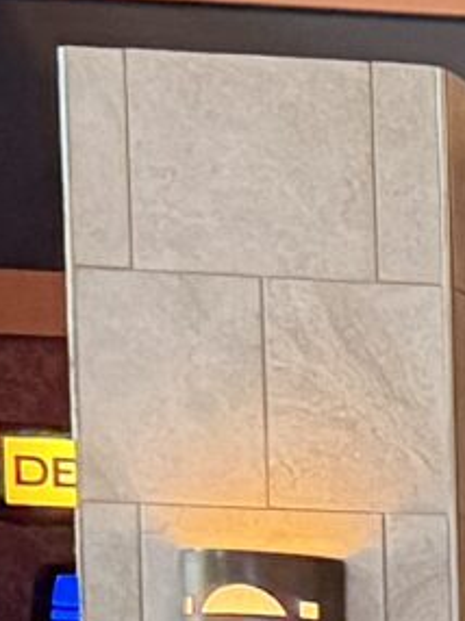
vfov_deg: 8.6
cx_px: 2399
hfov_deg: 5.3
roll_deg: -0.3
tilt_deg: -6.0
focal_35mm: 215
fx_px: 3857
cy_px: 1364
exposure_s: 1/60
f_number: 1.78
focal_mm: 6.76
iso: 640
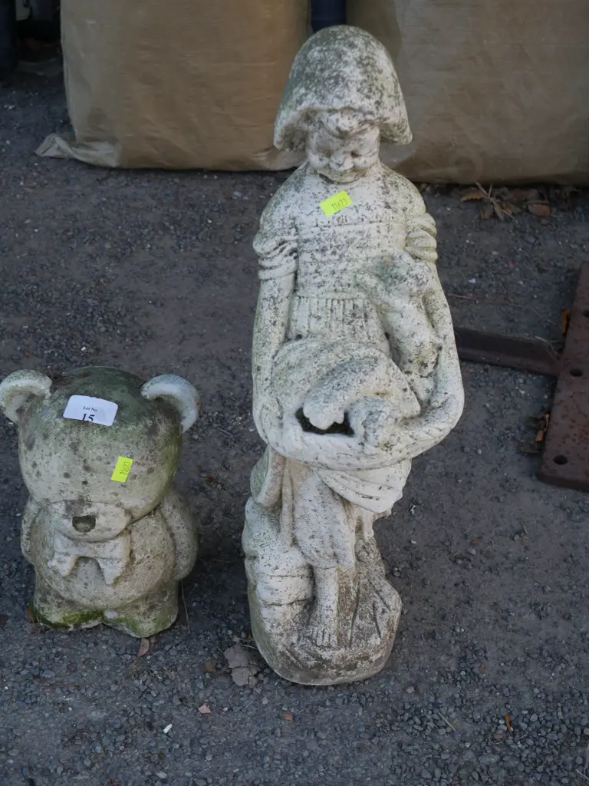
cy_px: 393
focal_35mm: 50
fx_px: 1134
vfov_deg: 38.2
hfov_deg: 29.1
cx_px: 294
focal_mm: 25
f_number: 5.3
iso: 200
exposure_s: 1/80
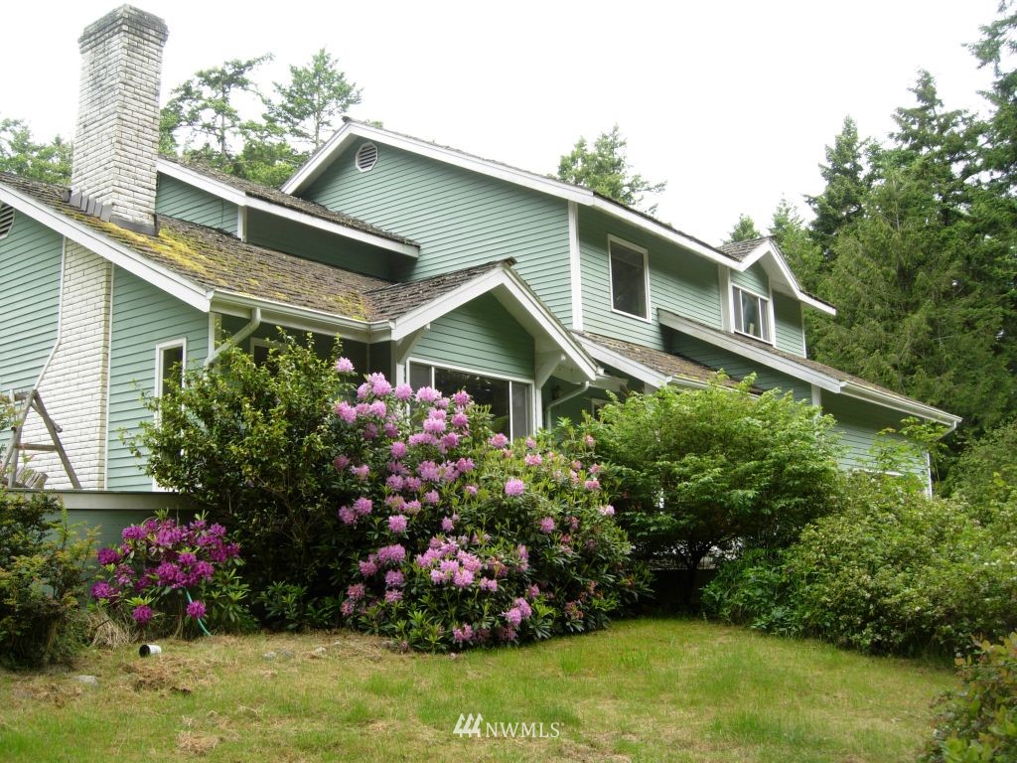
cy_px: 382
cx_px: 508
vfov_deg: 39.7
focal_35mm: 36
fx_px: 1058
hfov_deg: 51.4
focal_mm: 7.5
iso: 50
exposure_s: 1/98.7
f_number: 4.3
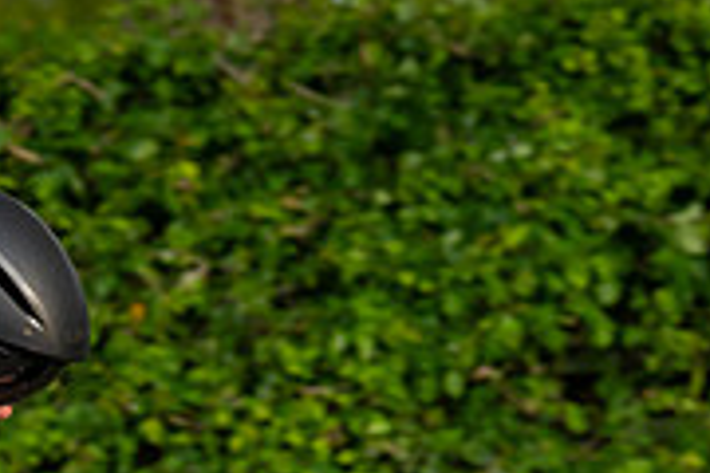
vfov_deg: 3.6
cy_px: 530
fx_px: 7514
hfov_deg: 5.4
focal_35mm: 381
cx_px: 83
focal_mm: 118
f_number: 4
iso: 1250
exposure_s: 1/800
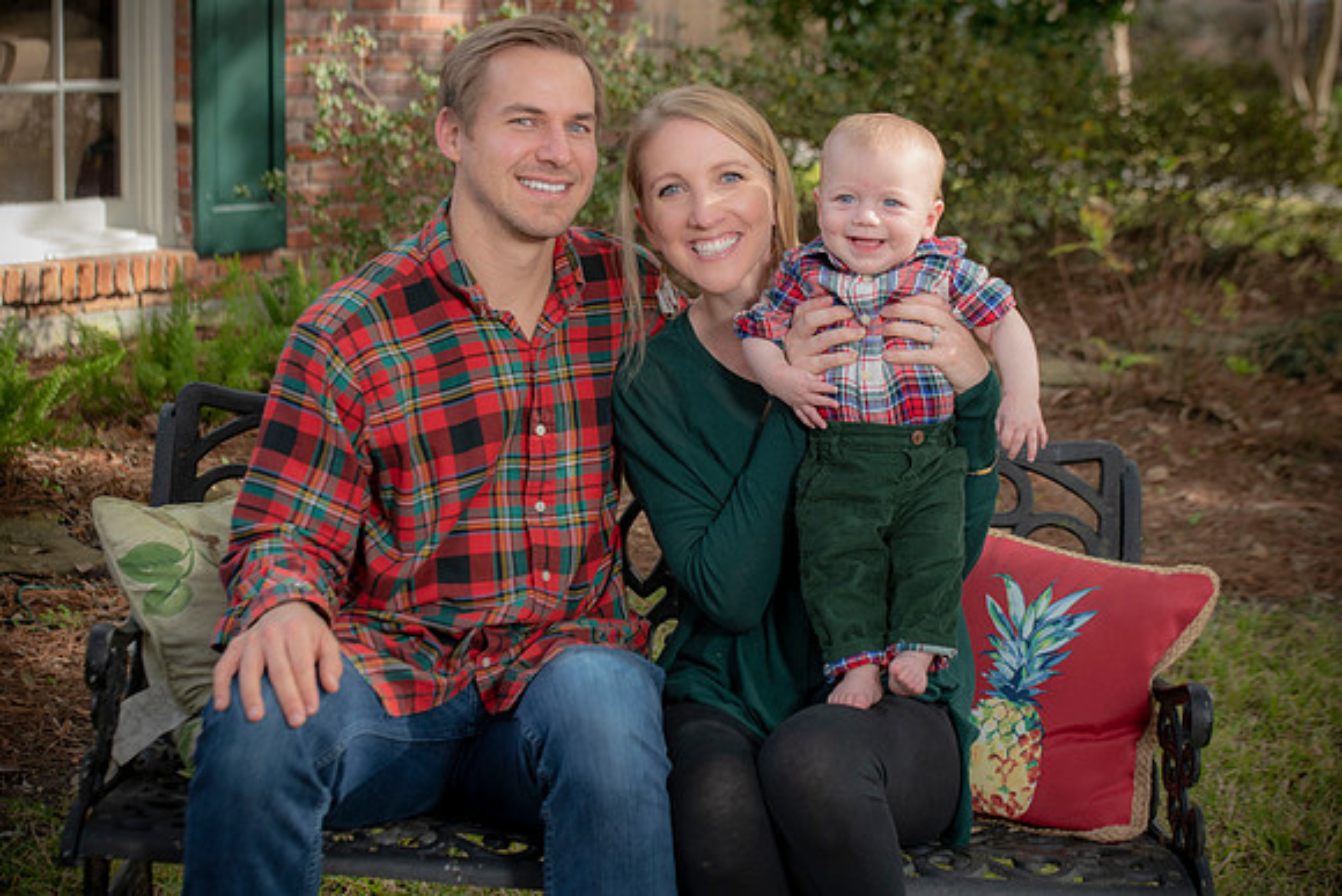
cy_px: 448
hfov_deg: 28.8
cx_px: 671
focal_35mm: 70
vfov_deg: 19.5
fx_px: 2610
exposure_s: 1/200
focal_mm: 70
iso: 320
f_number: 5.6
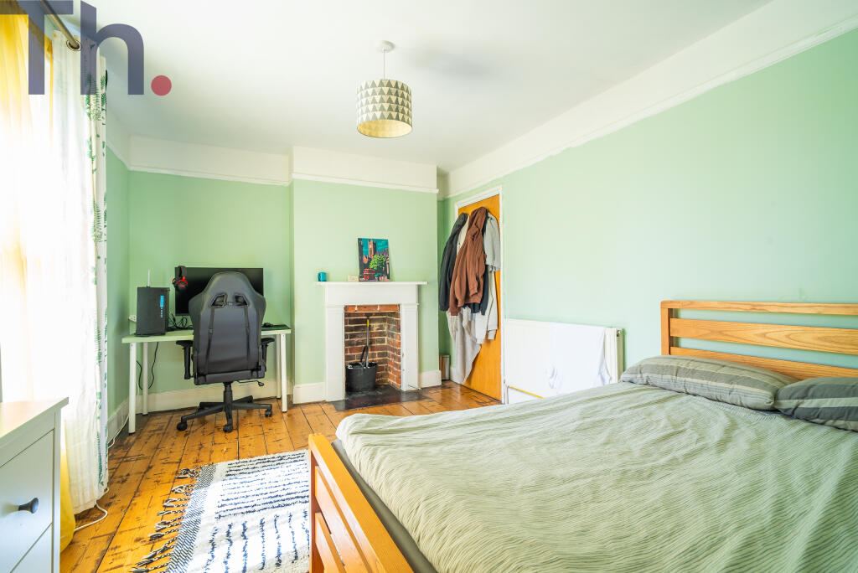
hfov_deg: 96.7
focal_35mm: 16
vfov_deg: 73.8
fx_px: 382
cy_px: 286
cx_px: 429
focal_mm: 16
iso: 64
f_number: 8
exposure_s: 1/3
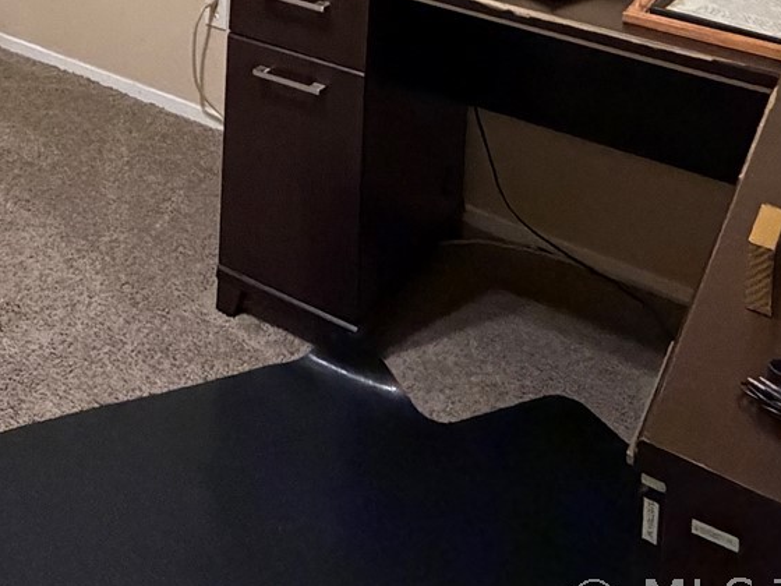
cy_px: -357
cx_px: 131
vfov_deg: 22.8
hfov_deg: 37.9
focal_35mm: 48
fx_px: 1083
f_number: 2.2
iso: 800
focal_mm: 2.22
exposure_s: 1/60
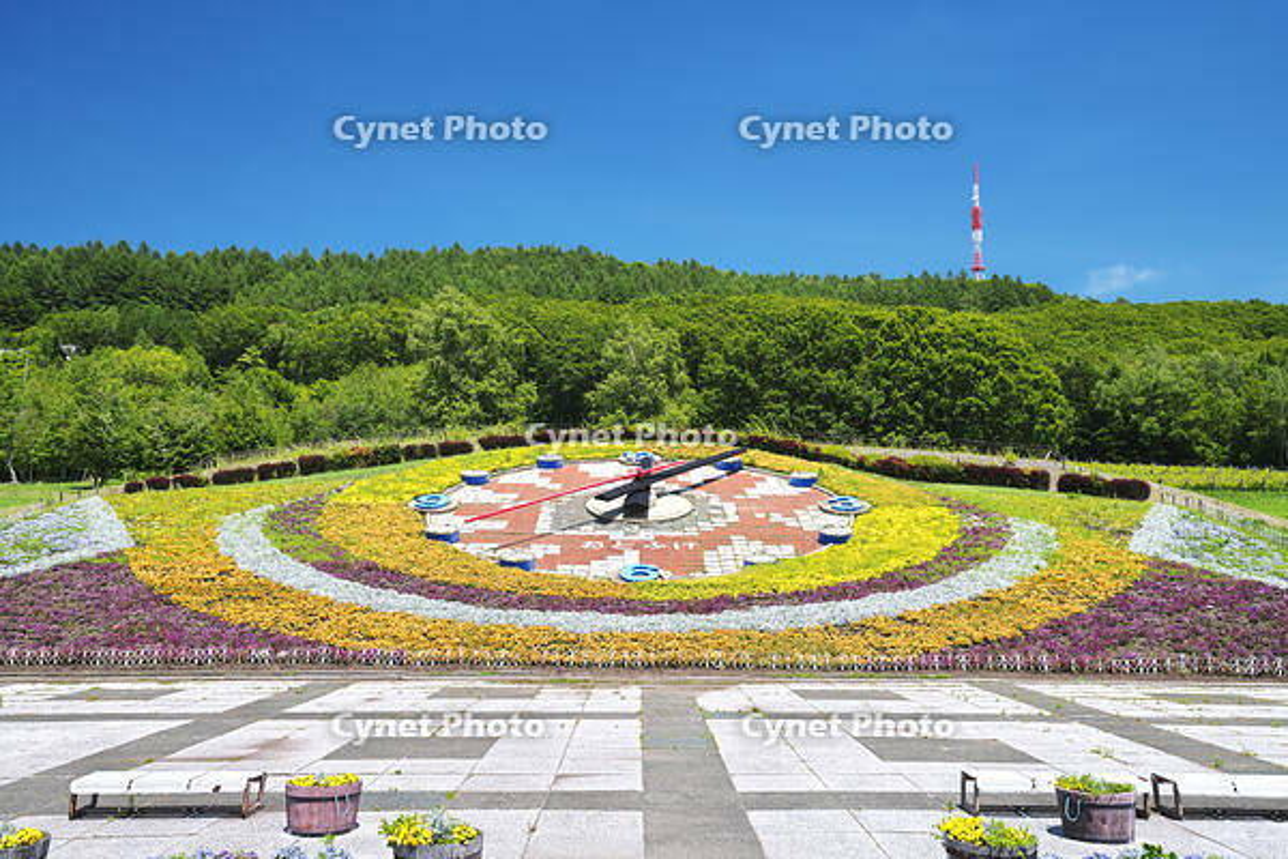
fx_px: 1145
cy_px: 430
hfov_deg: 58.7
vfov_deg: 41.1
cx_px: 644
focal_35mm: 32
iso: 100
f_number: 10
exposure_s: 1/100
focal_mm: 32
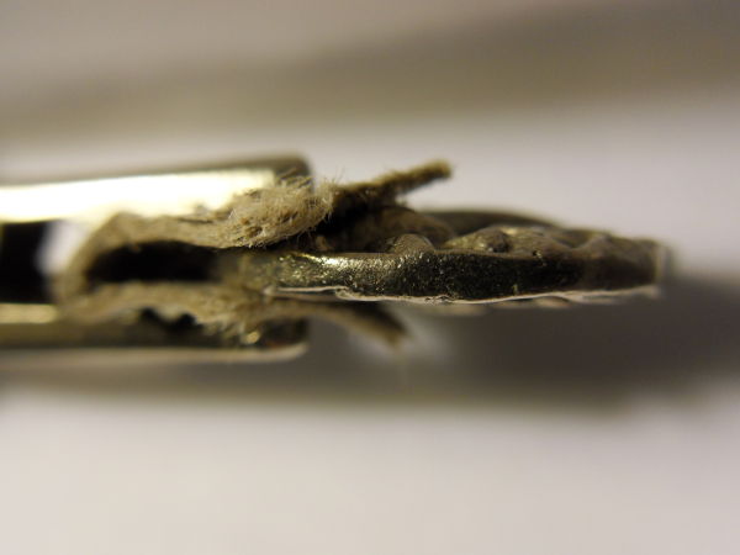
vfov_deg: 40.7
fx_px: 748
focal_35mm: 35
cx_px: 370
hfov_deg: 52.6
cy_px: 278
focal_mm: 6.3
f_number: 3.5
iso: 200
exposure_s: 1/30
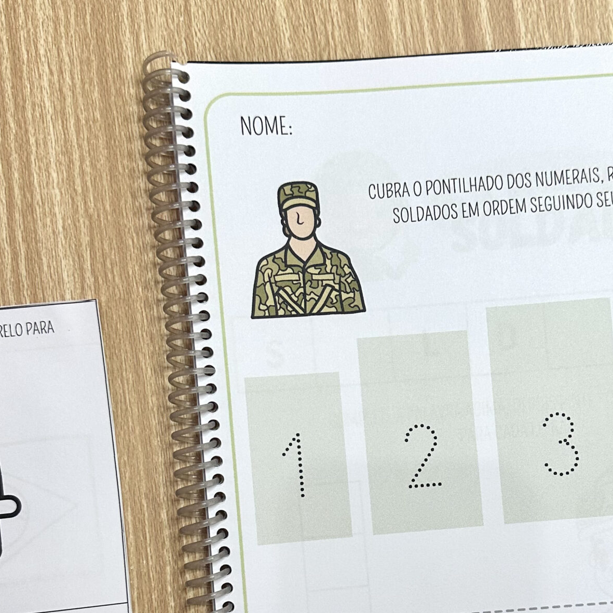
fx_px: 922
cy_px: 468
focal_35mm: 46
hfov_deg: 36.6
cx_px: 371
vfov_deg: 35.9
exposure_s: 1/60
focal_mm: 6.86
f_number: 1.78
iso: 125
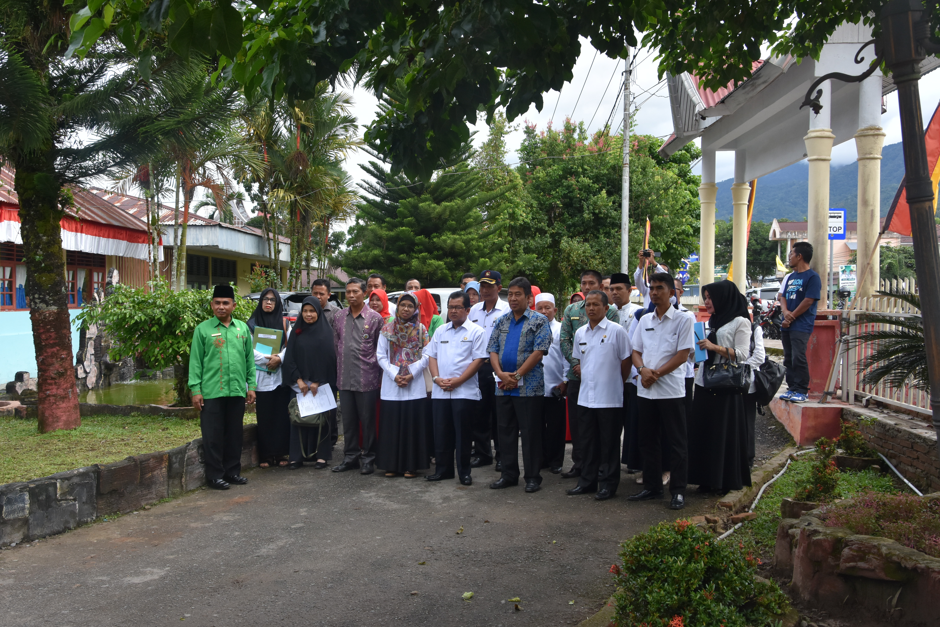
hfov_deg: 51.3
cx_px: 470
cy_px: 314
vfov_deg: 35.5
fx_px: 979
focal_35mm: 38
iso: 640
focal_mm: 25
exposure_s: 1/500
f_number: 8
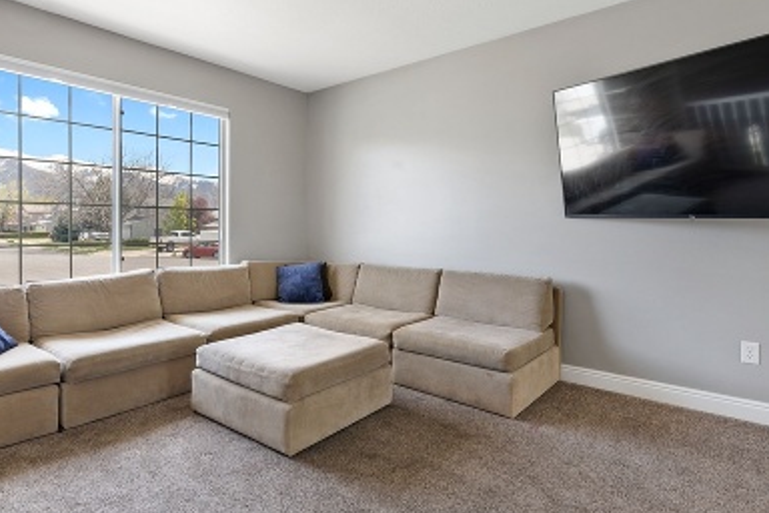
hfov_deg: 83.8
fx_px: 427
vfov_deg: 61.8
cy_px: 229
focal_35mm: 20
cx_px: 348
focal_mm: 12
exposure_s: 1/1.25
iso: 100
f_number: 8
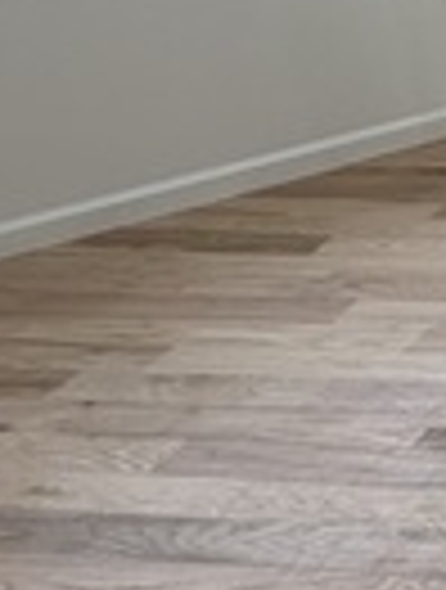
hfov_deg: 15.1
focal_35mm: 71
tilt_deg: -19.3
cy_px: 101
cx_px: 982
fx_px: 1214
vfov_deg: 26.7
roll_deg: +3.3
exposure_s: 1/120
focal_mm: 2.22
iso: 125
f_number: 2.2
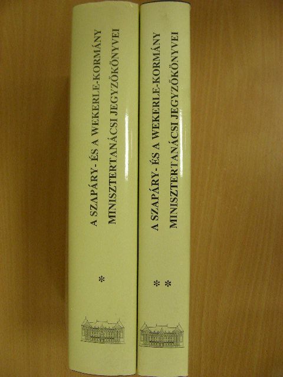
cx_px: 142
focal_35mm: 38
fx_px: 414
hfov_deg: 37.7
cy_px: 188
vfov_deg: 49.0
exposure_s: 1/26.6
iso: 200
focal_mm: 6.3
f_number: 3.5
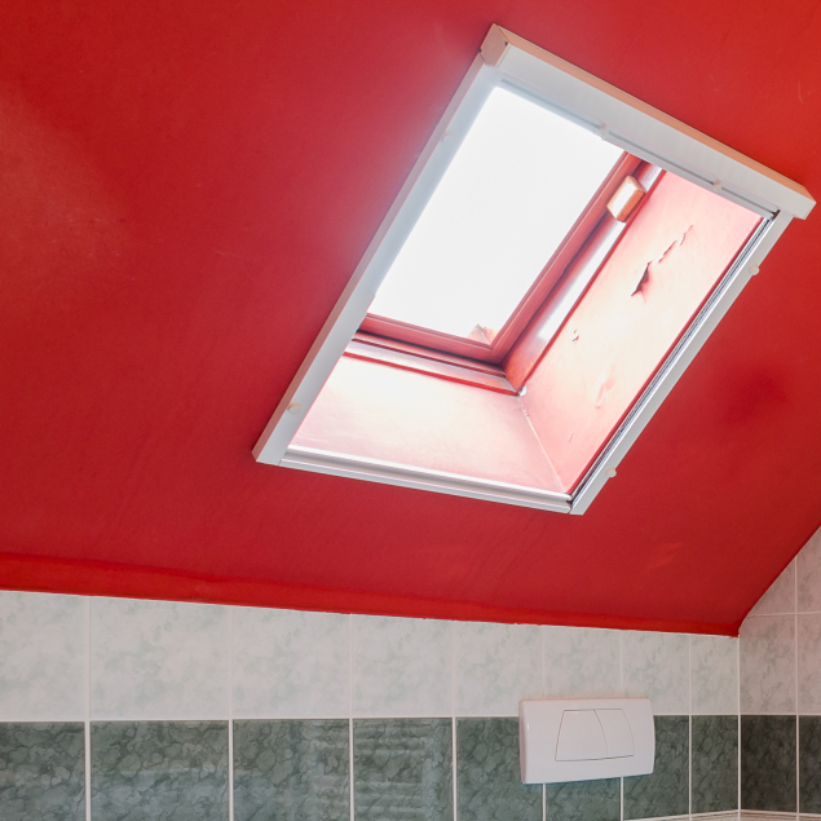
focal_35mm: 41
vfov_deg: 37.5
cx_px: 1095
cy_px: 781
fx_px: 1100
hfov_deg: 30.9
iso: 200
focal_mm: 10
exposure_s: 1.3
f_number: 11
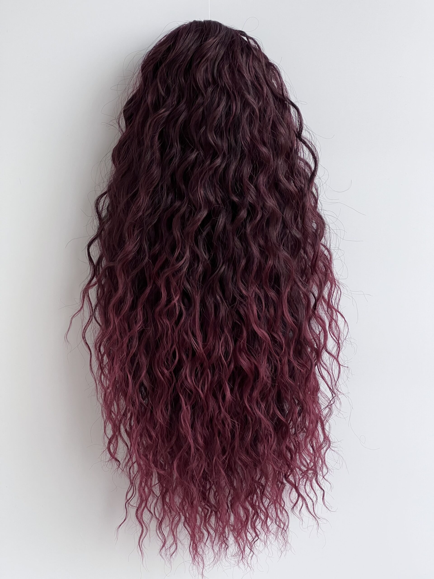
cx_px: 217
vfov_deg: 25.3
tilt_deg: -10.8
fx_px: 1287
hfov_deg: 19.1
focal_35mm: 77
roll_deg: +0.2
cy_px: 290
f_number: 2.8
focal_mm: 9
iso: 100
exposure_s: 1/99
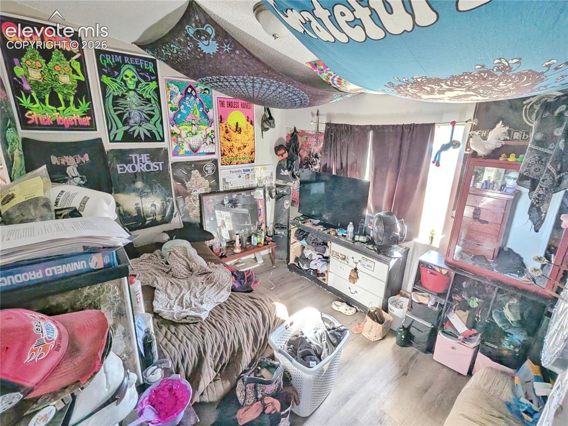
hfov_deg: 94.5
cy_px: 213
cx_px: 284
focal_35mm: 16
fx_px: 262
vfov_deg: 78.1
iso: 116
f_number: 2.2
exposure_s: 1/30
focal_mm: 2.22
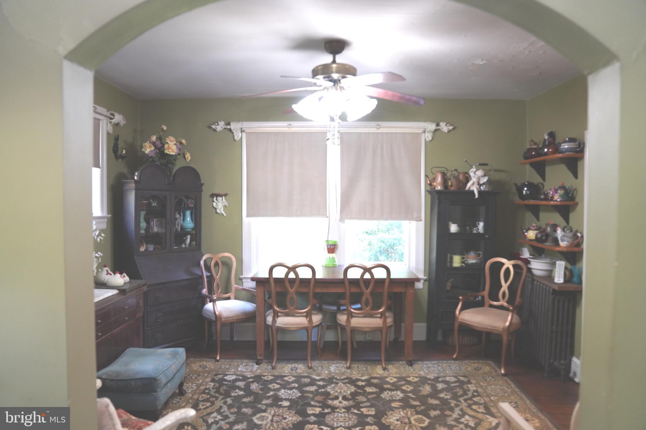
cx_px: 323
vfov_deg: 53.1
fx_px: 431
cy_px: 215
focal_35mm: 24
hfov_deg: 73.7
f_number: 2.8
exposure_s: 1/160
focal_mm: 24
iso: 1600
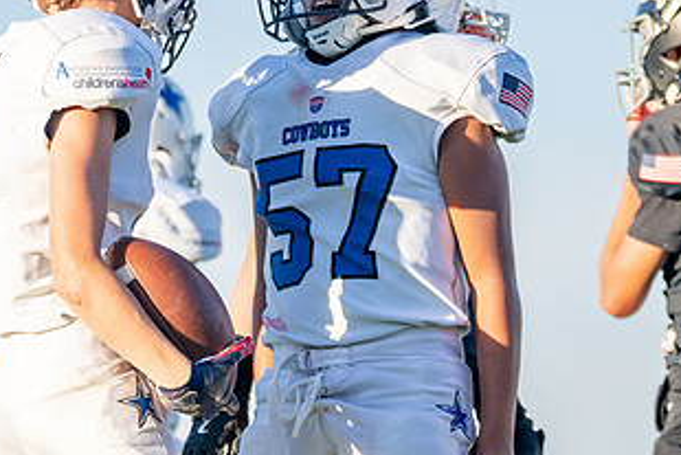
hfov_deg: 6.5
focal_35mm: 318
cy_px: 134
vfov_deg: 4.3
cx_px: 180
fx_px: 6018
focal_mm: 104
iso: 200
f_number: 2.8
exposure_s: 1/2500
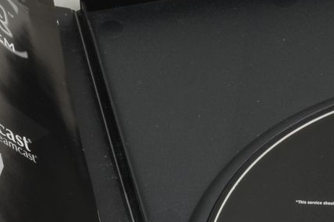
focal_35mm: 254
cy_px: 210
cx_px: 254
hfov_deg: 8.1
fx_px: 2353
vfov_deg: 5.4
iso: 100
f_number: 20
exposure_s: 1/1.6
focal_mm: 40
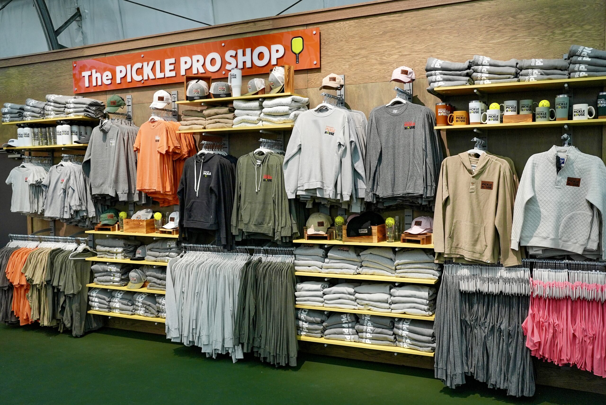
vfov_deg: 37.9
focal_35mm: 35
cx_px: 303
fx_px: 589
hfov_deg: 54.4
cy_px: 202
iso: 1250
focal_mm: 35
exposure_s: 1/160
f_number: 4
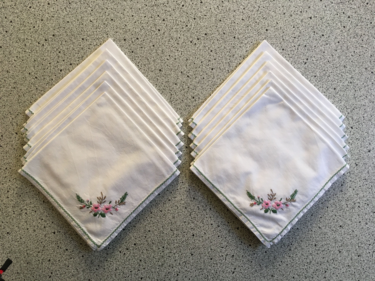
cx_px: 188
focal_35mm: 29
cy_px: 140
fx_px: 314
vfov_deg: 48.2
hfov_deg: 61.7
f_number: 2.2
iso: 100
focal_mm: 4.15
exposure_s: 1/33
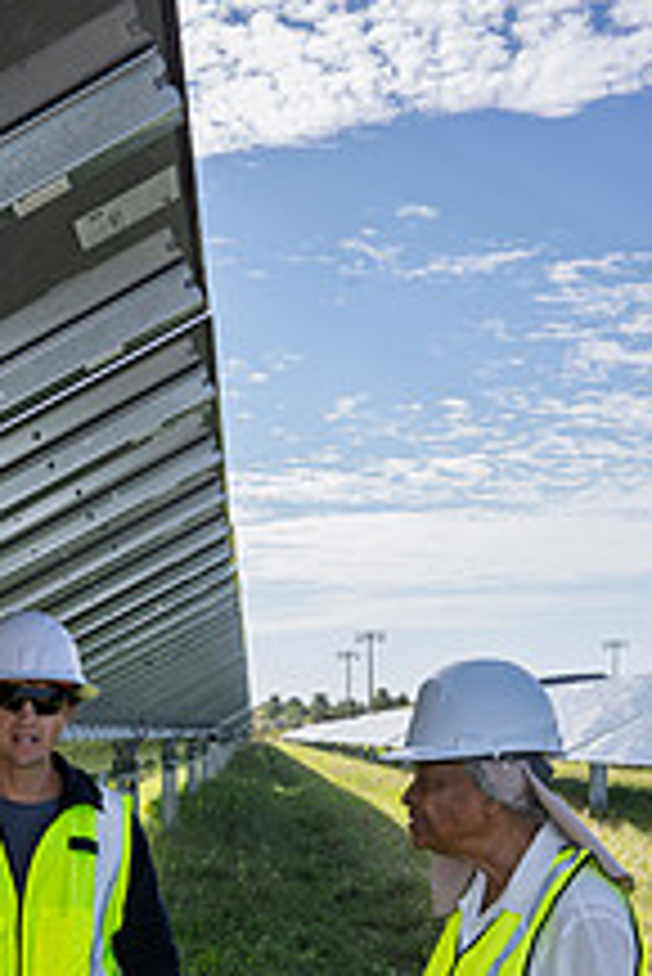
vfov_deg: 32.3
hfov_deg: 23.0
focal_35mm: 58
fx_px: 1573
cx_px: 94
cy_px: 922
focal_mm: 28
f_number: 10
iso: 200
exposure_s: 1/160
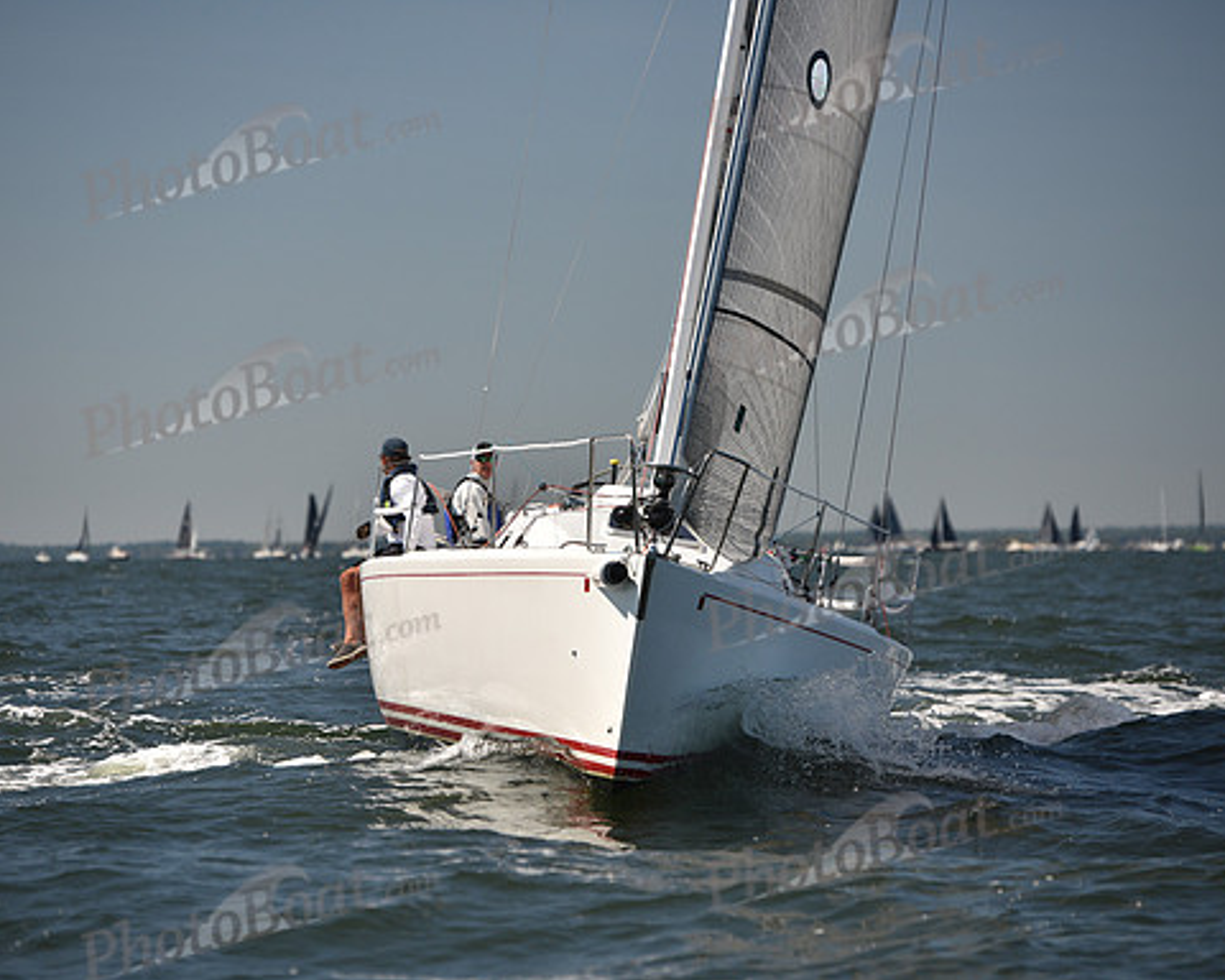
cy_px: 489
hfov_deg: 10.3
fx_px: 6780
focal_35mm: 187
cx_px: 574
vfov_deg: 8.3
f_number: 4
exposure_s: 1/1250
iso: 250
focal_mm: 165
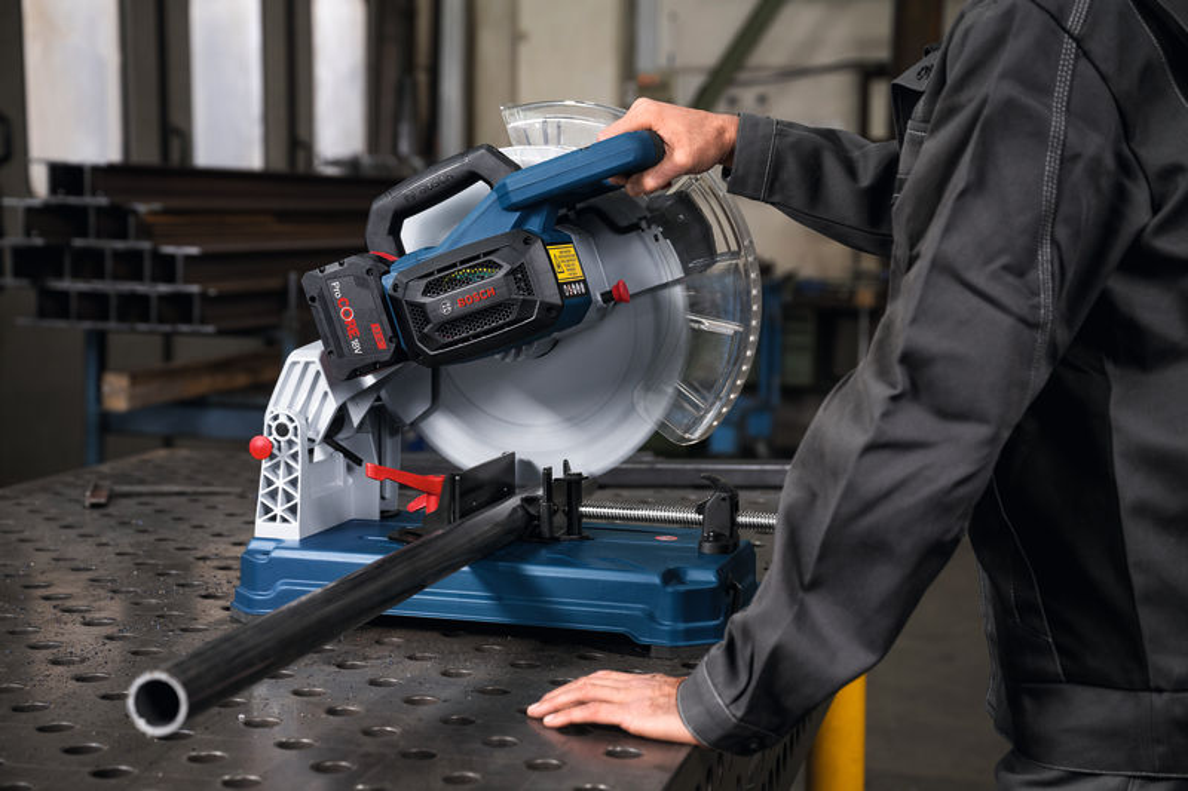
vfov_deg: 23.0
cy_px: 396
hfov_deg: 33.9
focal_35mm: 59
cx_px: 594
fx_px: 1946
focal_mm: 59
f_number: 4.5
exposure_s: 1/125
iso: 640
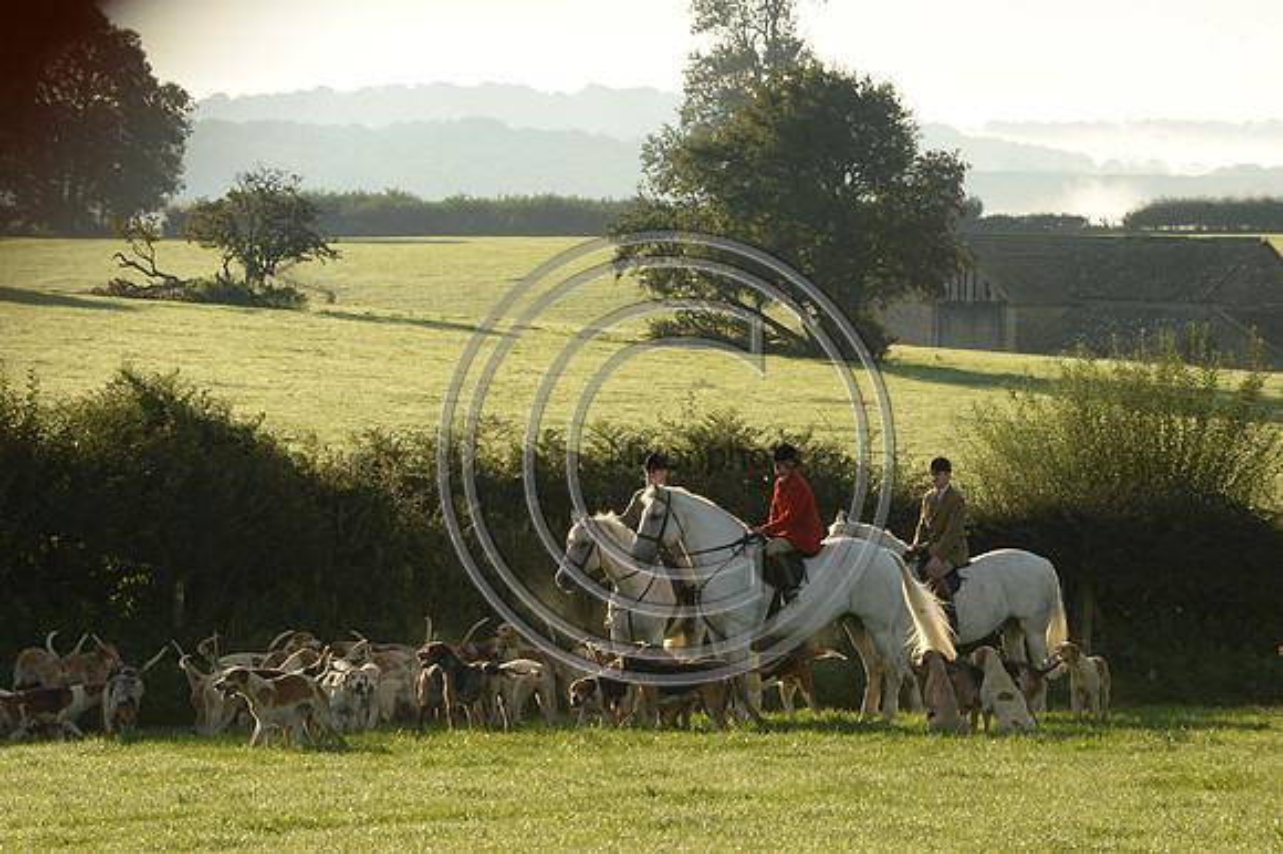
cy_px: 427
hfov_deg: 10.3
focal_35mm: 200
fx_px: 7123
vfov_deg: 6.9
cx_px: 642
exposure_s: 1/1000
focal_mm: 200
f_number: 11
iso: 1600
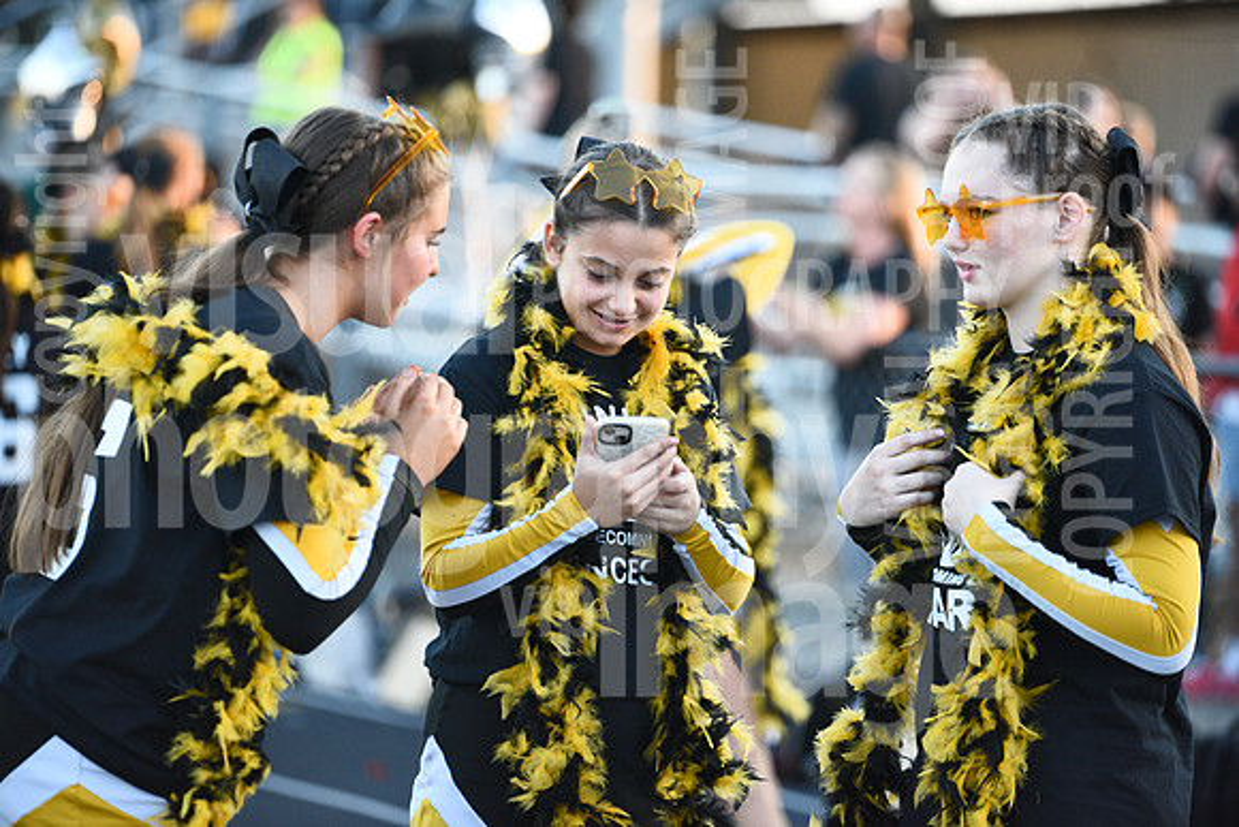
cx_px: 620
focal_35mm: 160
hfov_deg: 12.8
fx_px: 5508
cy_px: 414
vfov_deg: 8.6
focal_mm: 160
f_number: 2.8
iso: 2200
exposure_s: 1/800
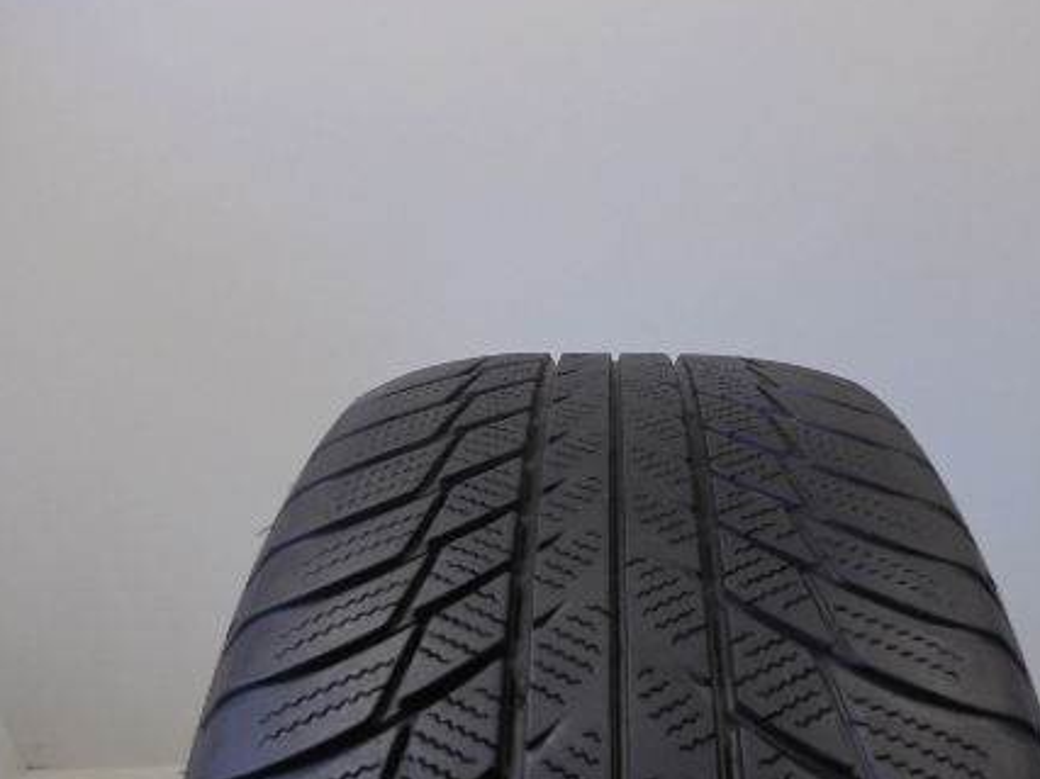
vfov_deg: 36.8
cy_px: 397
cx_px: 602
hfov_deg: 47.7
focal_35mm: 39
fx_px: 1171
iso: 100
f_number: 3.5
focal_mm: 4.6
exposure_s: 1/60
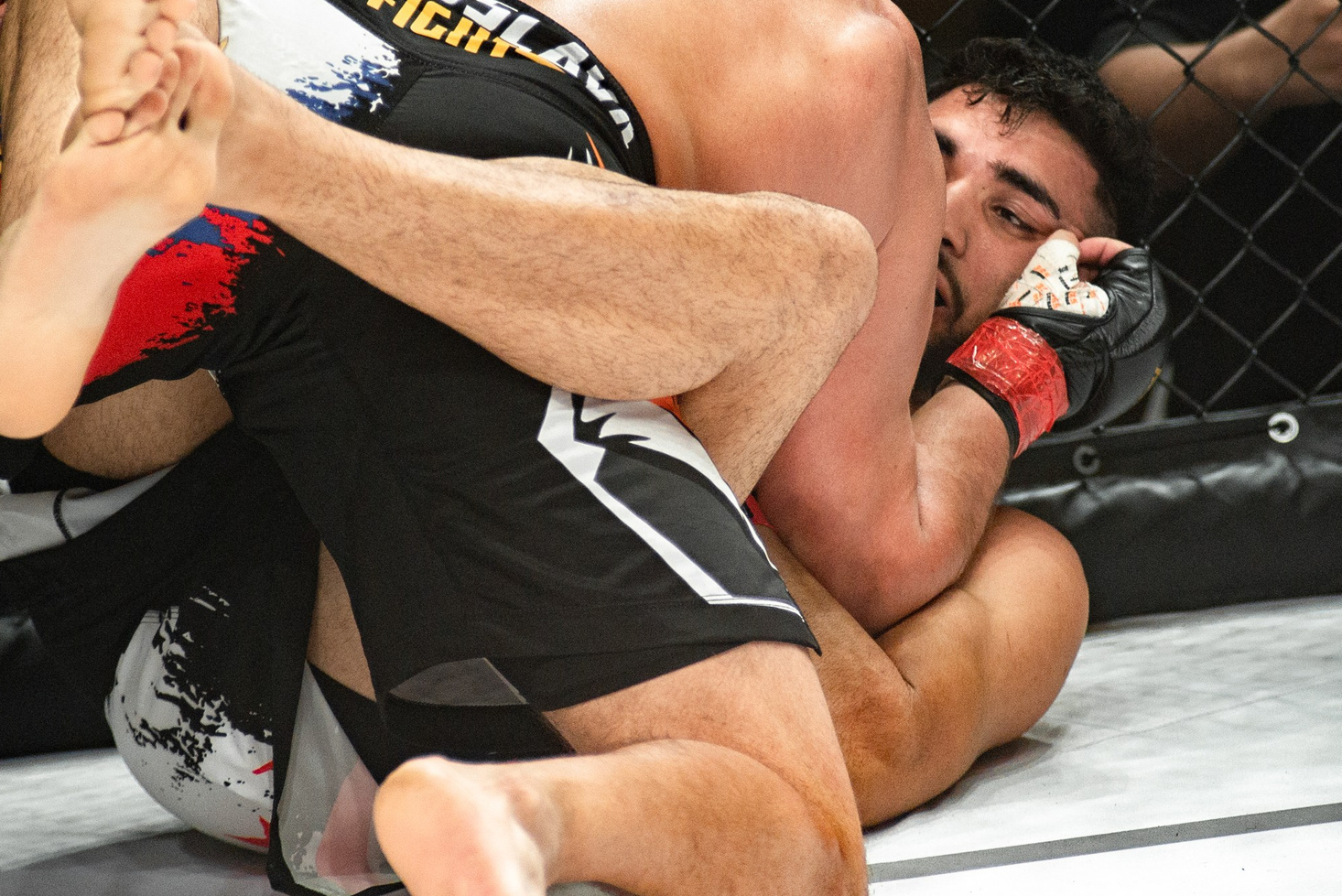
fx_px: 12046
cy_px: 286
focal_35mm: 323
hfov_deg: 6.4
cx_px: 692
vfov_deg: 4.3
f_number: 4
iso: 2000
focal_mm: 185
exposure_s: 1/800
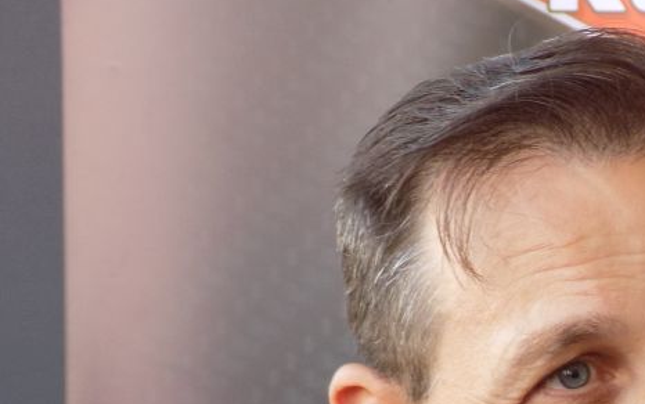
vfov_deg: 5.3
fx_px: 4380
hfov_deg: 8.4
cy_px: 522
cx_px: 675
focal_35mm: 249
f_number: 4.7
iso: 80
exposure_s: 1/30
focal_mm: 19.1
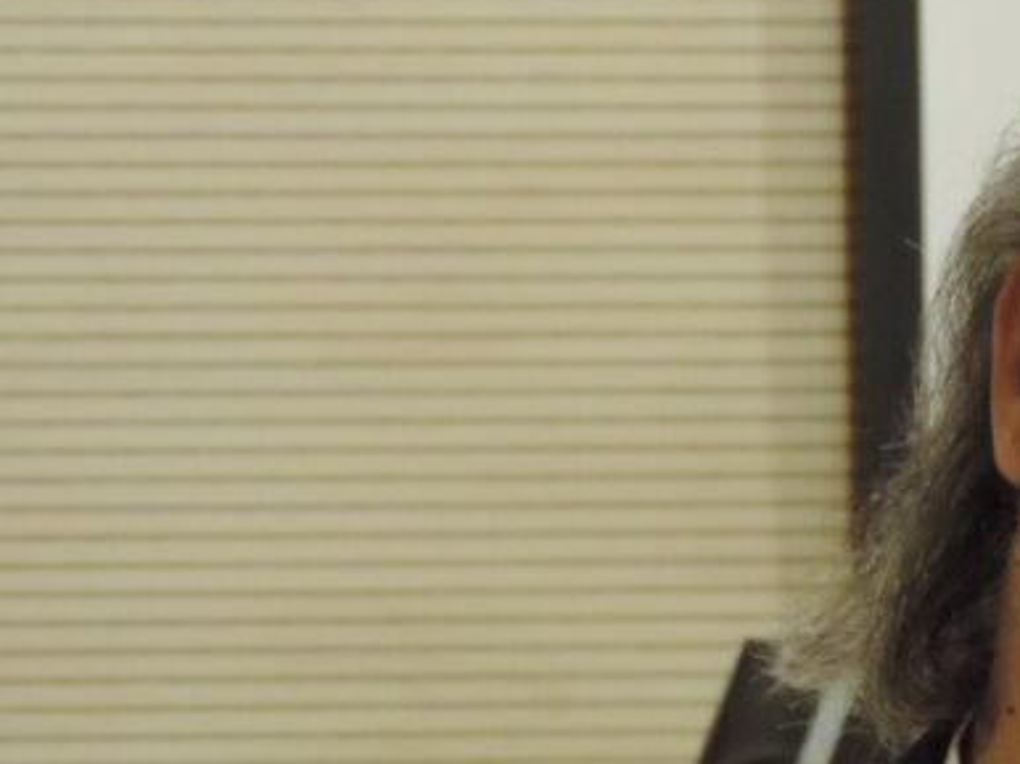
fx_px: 13281
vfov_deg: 3.3
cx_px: 719
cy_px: 722
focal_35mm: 451
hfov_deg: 4.4
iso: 800
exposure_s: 1/20
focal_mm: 30.3
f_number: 4.5
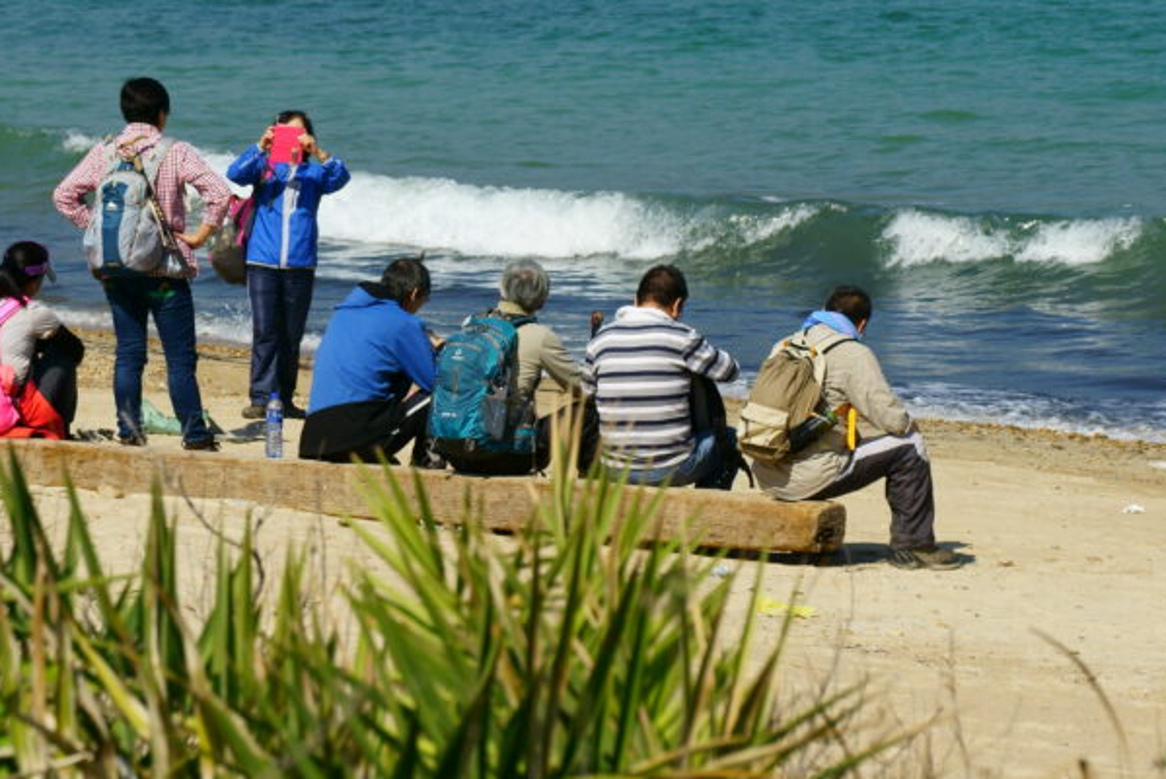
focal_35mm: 218
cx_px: 383
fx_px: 7059
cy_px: 291
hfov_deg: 9.4
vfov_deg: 6.3
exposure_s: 1/320
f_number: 8
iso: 100
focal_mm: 85
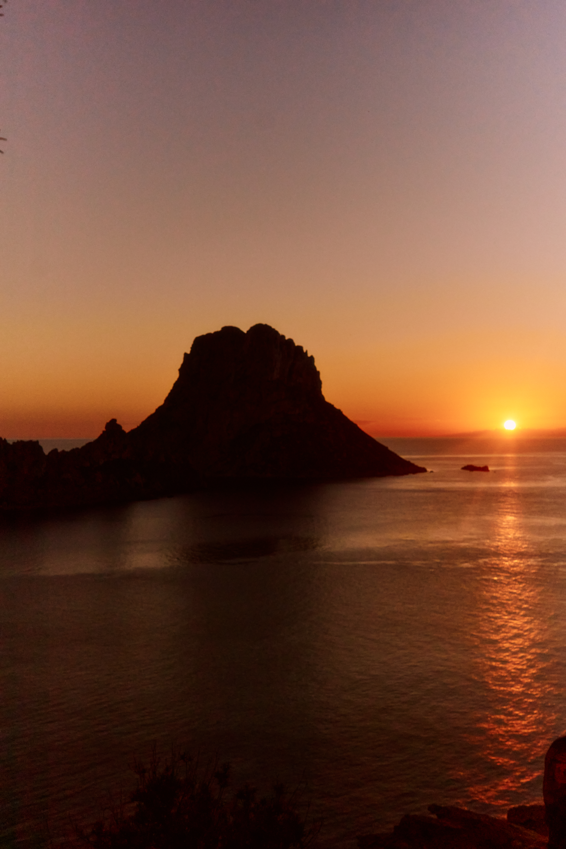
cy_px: 424
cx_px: 283
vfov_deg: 48.5
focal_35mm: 40
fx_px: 943
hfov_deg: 33.4
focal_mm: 26
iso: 1250
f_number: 5.6
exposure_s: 1/2000
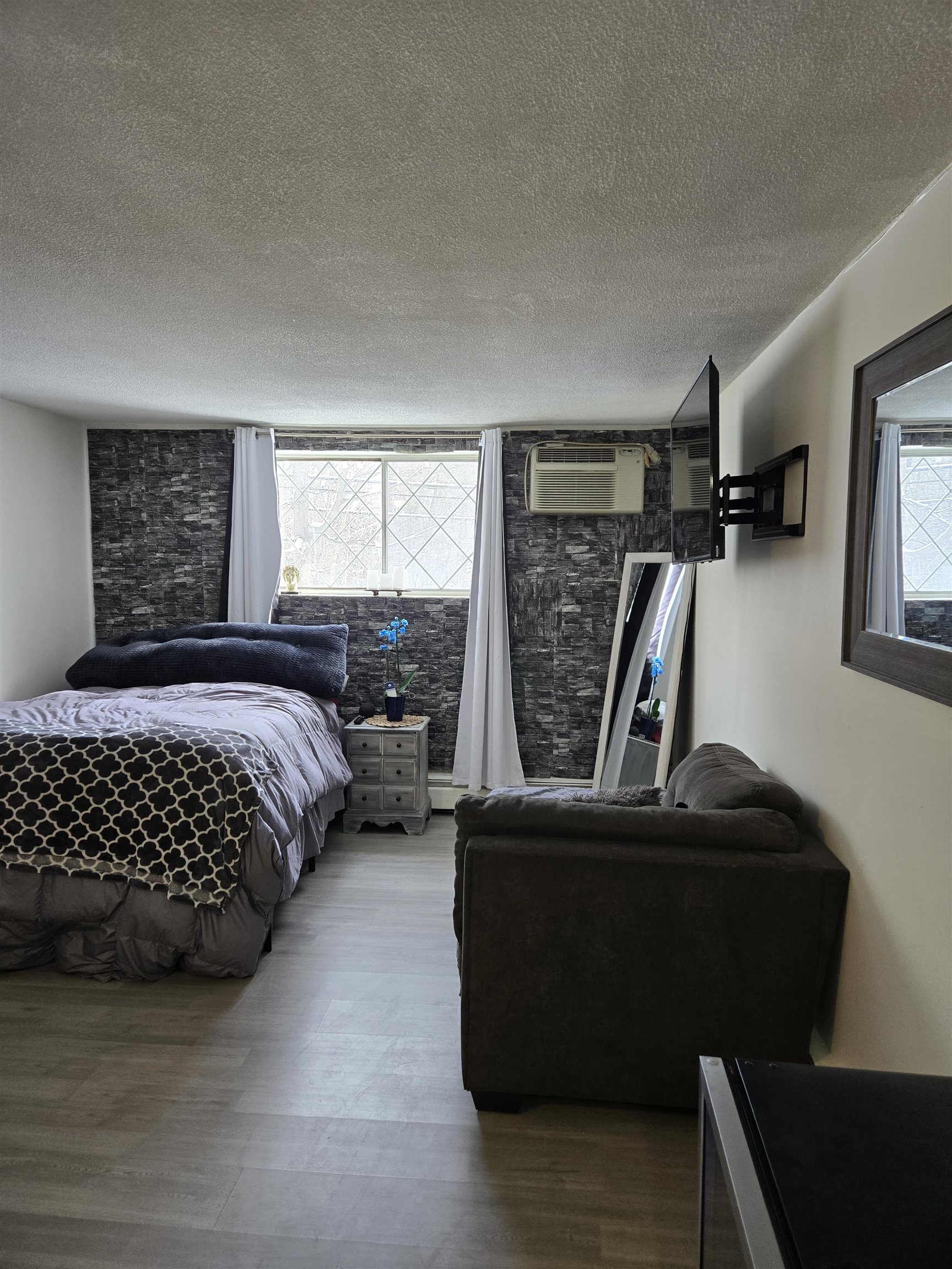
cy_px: 634
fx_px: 843
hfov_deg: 58.9
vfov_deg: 73.9
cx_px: 476
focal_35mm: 23
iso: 125
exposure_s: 1/120
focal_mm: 5.4
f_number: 1.8
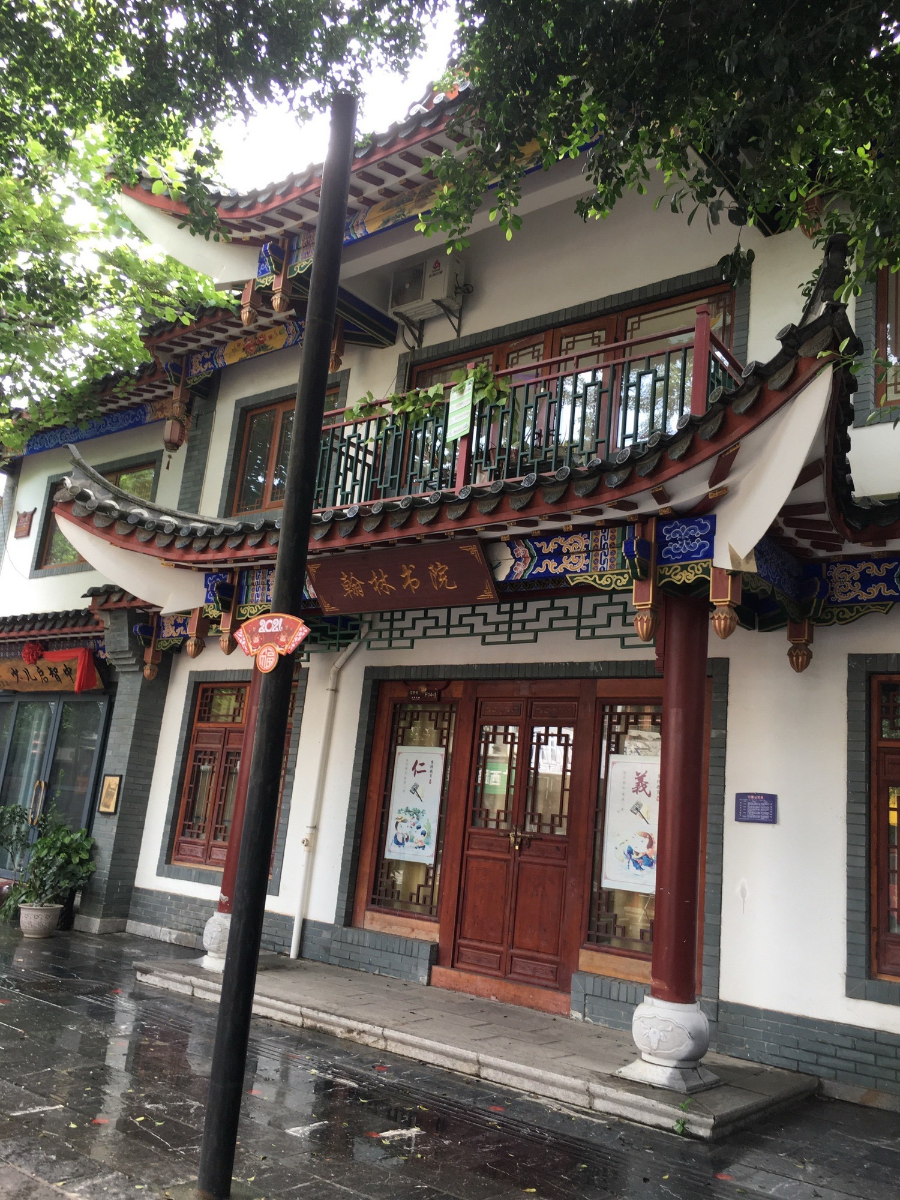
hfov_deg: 48.2
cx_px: 450
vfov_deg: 61.7
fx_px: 1005
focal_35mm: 29
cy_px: 600
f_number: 2.2
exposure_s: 1/50
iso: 32
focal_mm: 4.15
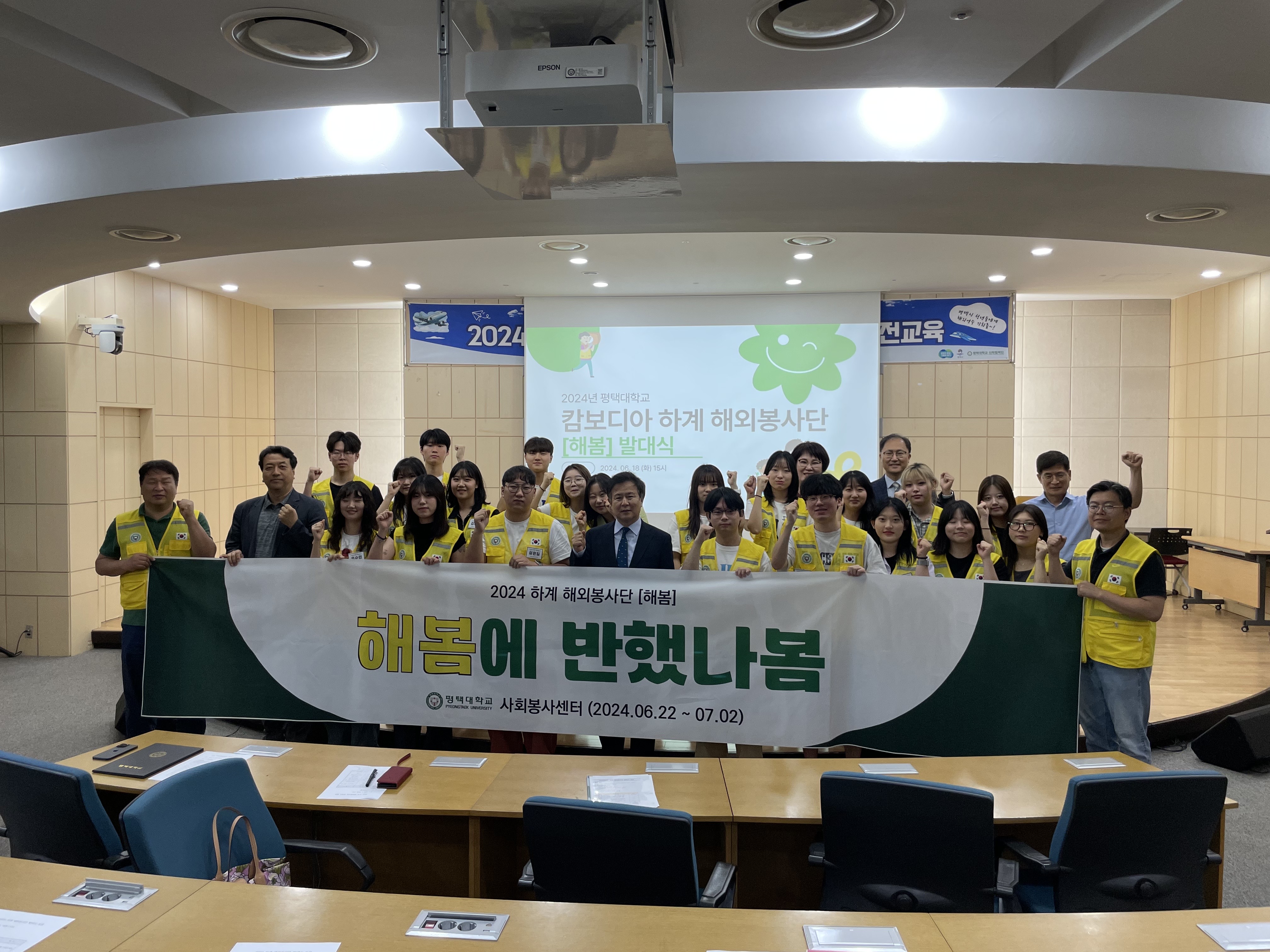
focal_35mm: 26
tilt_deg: -2.0
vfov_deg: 53.1
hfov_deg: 67.3
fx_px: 954
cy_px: 476
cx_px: 635
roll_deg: -0.6
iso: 64
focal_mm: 4.2
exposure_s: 1/60
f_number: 1.6
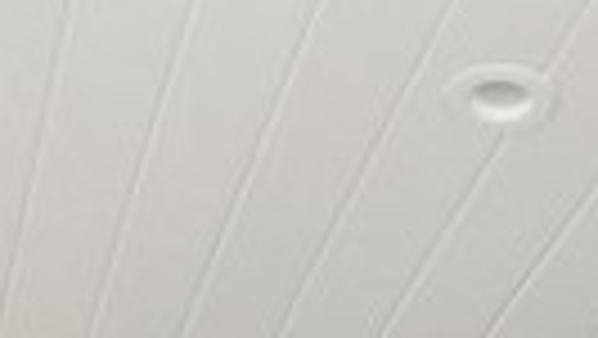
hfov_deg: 15.7
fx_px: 2047
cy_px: 1336
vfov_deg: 7.1
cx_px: -211
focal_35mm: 129
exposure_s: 1/40
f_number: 8
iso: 400
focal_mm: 16
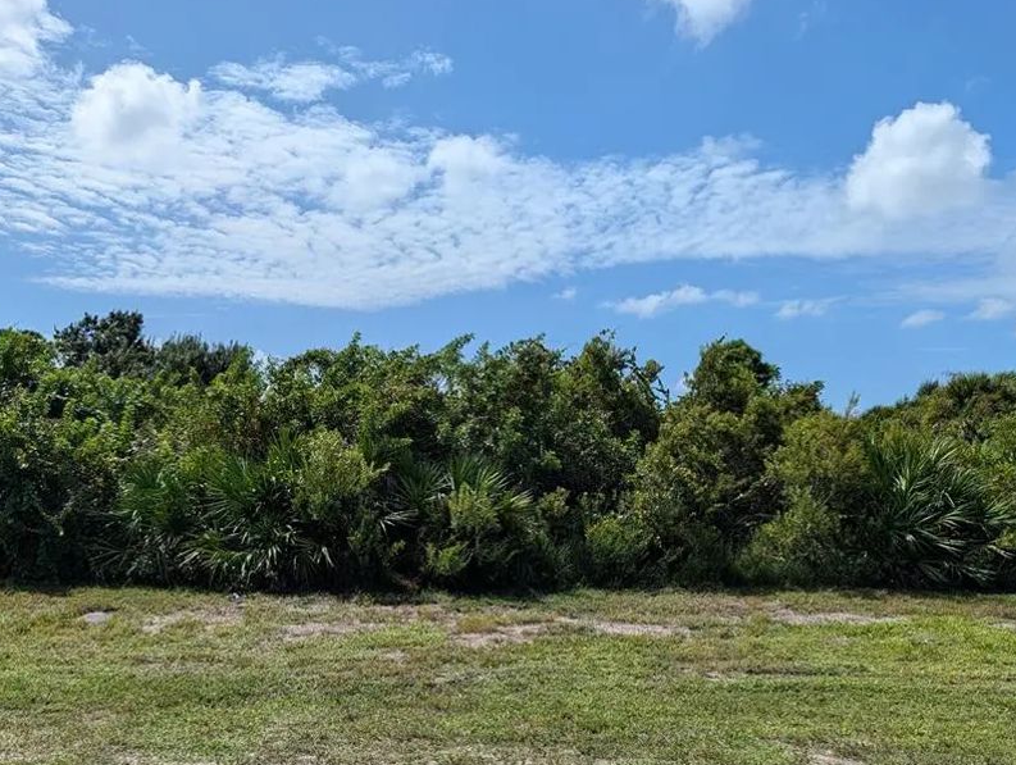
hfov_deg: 58.2
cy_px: 465
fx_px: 911
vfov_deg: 45.3
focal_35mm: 31
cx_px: 471
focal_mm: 6.9
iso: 21
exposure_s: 1/2075
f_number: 1.68
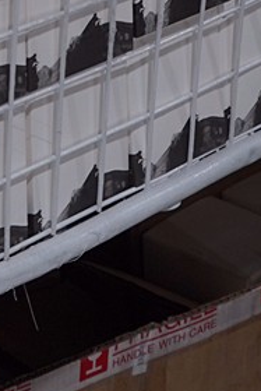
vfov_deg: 8.1
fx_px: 2444
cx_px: -565
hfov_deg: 5.7
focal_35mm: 225
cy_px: -688
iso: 200
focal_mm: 35
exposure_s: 1/60
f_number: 4
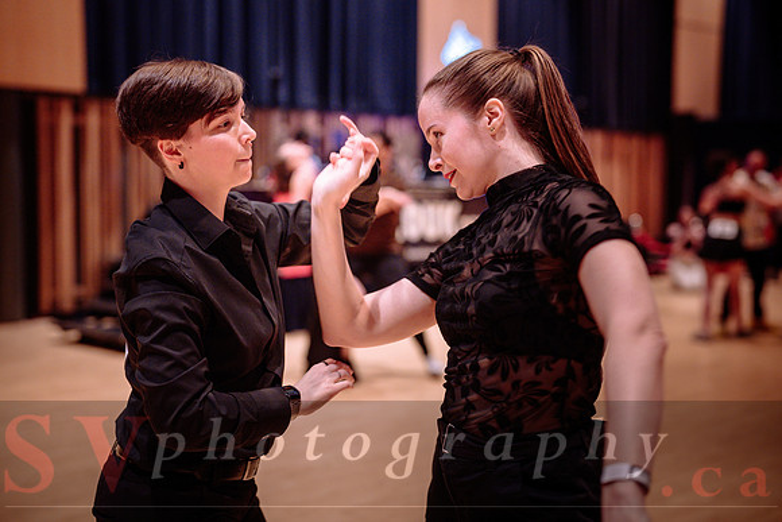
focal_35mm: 50
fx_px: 1086
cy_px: 261
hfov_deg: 39.6
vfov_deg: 27.0
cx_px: 391
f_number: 1.8
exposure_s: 1/160
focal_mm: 50
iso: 1600
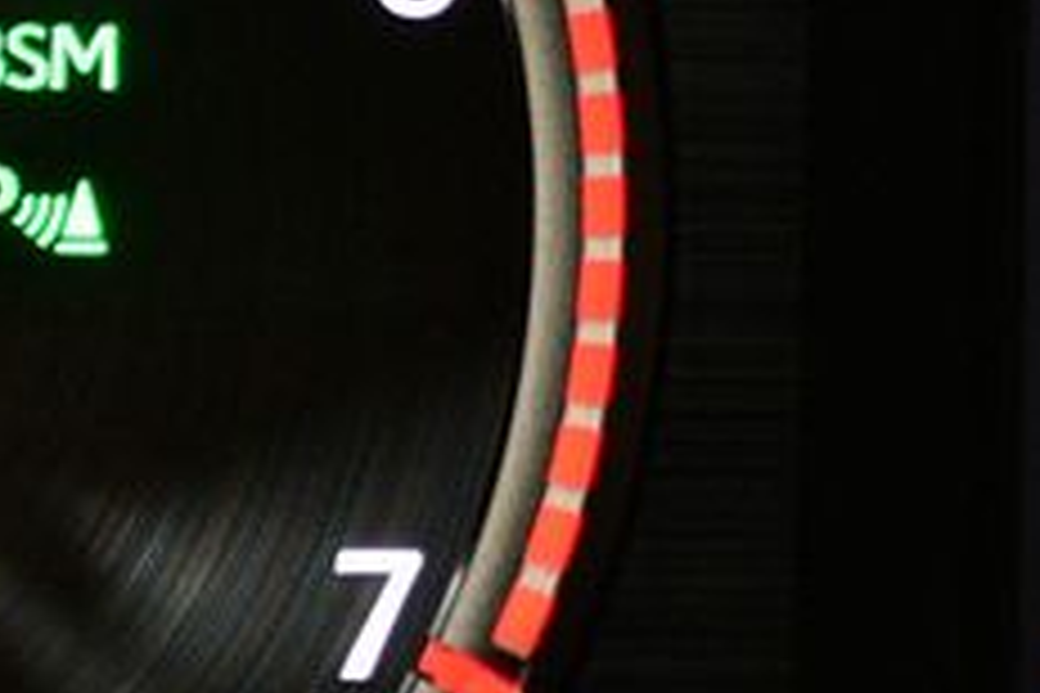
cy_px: -72
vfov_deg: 7.1
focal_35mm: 191
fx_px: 5517
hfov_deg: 10.5
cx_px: 1391
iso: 5000
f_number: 5.3
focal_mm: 46
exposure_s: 1/60
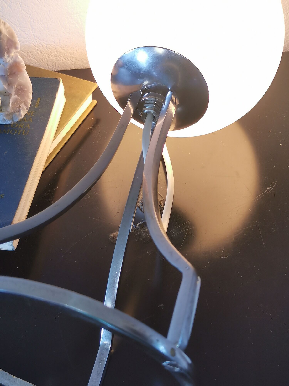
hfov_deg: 31.5
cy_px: 193
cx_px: 144
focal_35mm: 46
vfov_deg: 41.2
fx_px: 512
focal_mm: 5.58
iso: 100
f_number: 1.8
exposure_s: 1/100
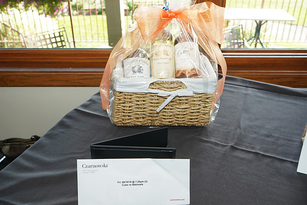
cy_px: 102
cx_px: 154
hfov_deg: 55.8
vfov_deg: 38.9
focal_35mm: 34
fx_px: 290
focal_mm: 34
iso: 800
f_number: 8
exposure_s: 1/80
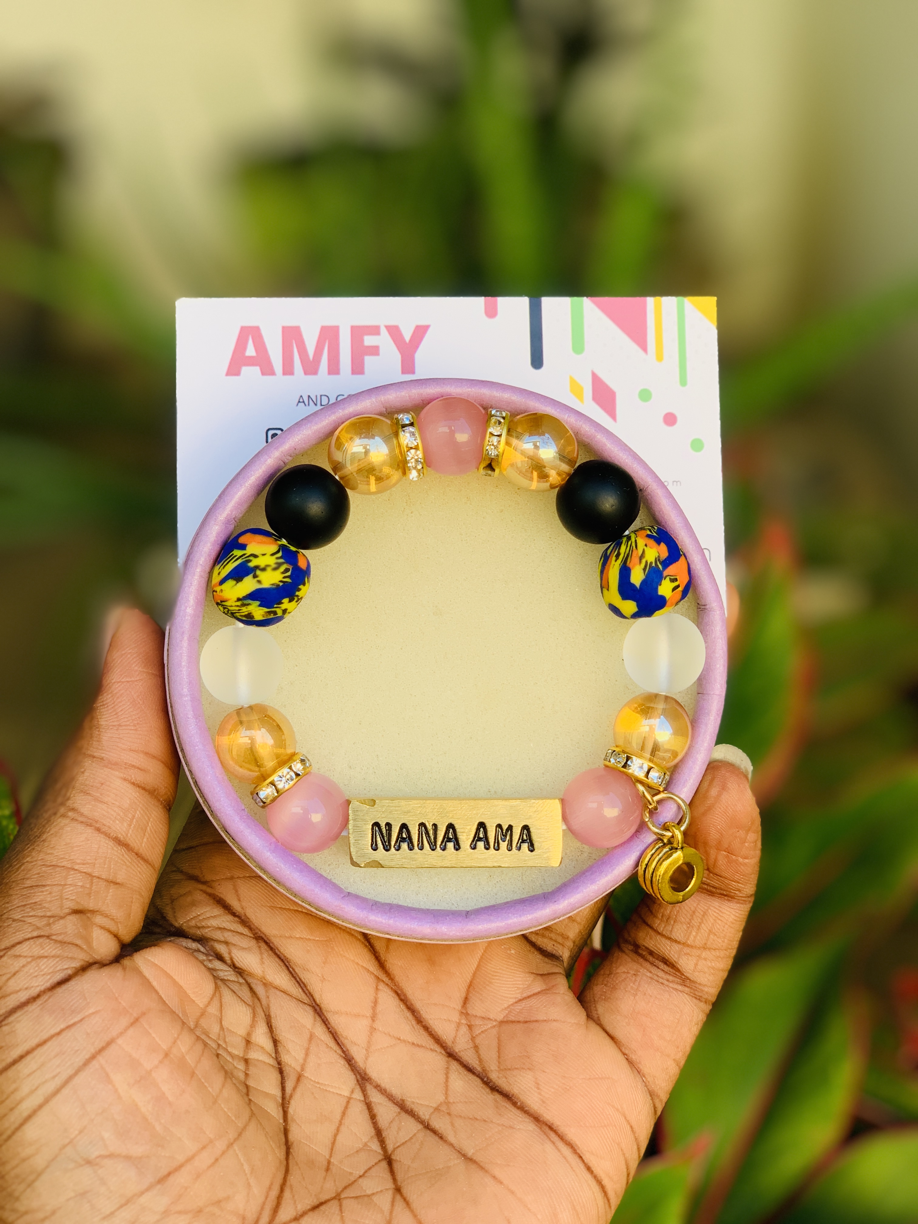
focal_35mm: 52
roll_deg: +1.1
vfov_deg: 36.8
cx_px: 459
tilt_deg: -20.9
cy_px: 612
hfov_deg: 28.0
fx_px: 1839
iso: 20
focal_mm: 6
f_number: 2.4
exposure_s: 1/122
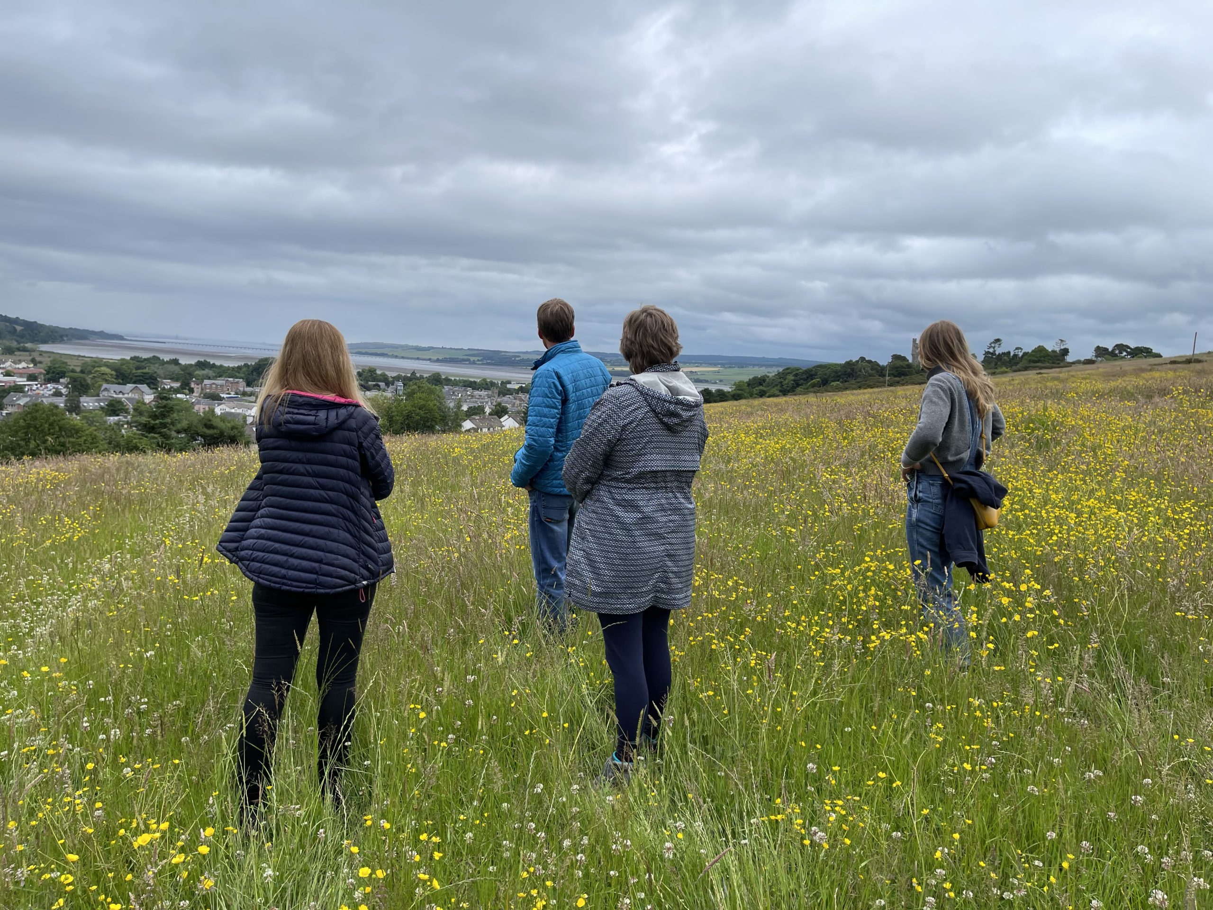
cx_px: 606
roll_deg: -4.6
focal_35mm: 26
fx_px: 911
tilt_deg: -6.0
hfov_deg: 67.3
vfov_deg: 53.1
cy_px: 455
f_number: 1.6
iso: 32
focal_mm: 5.1
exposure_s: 1/1011
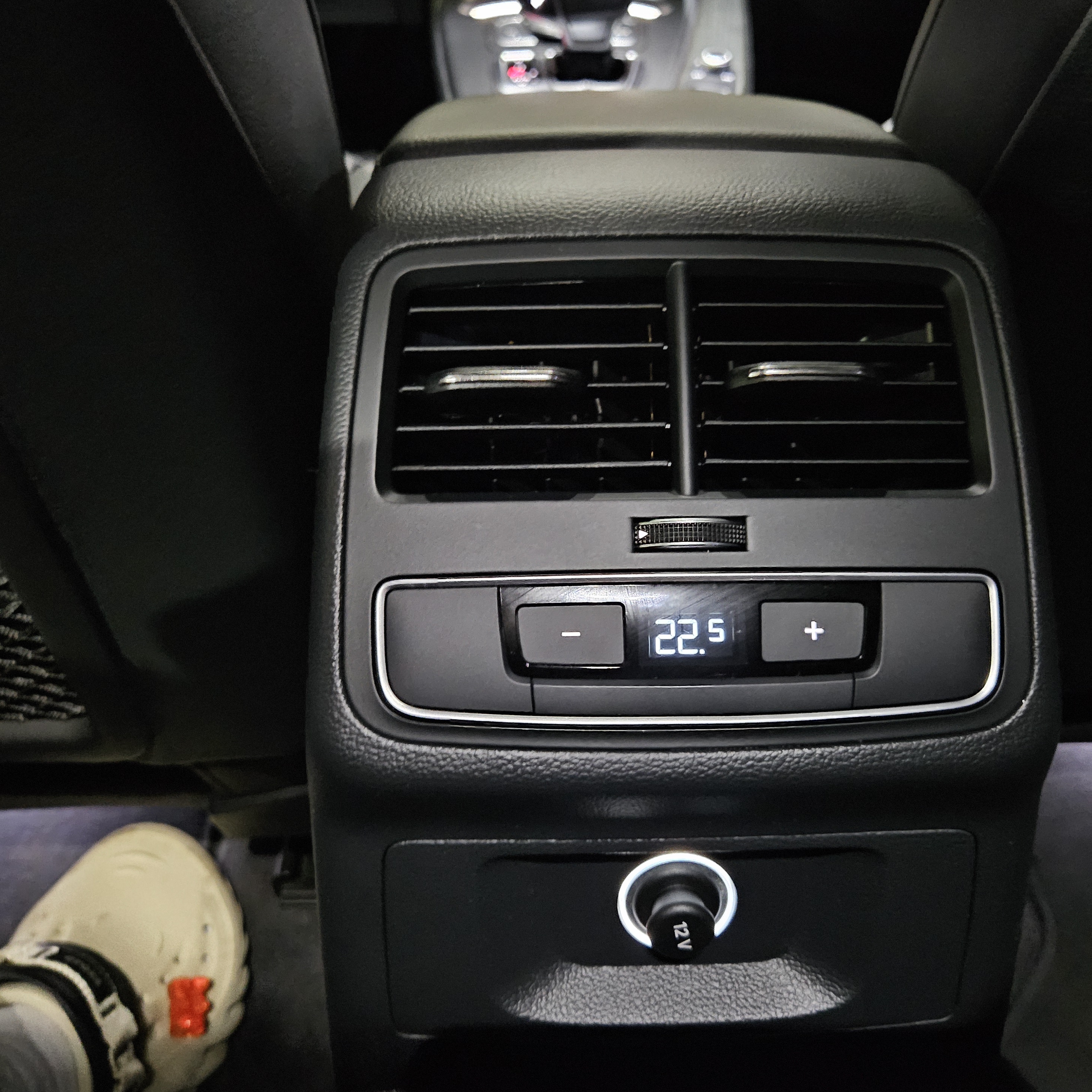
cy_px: 542
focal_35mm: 28
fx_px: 999
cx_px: 607
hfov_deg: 57.2
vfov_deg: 57.3
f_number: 1.8
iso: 2000
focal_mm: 5.4
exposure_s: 1/15
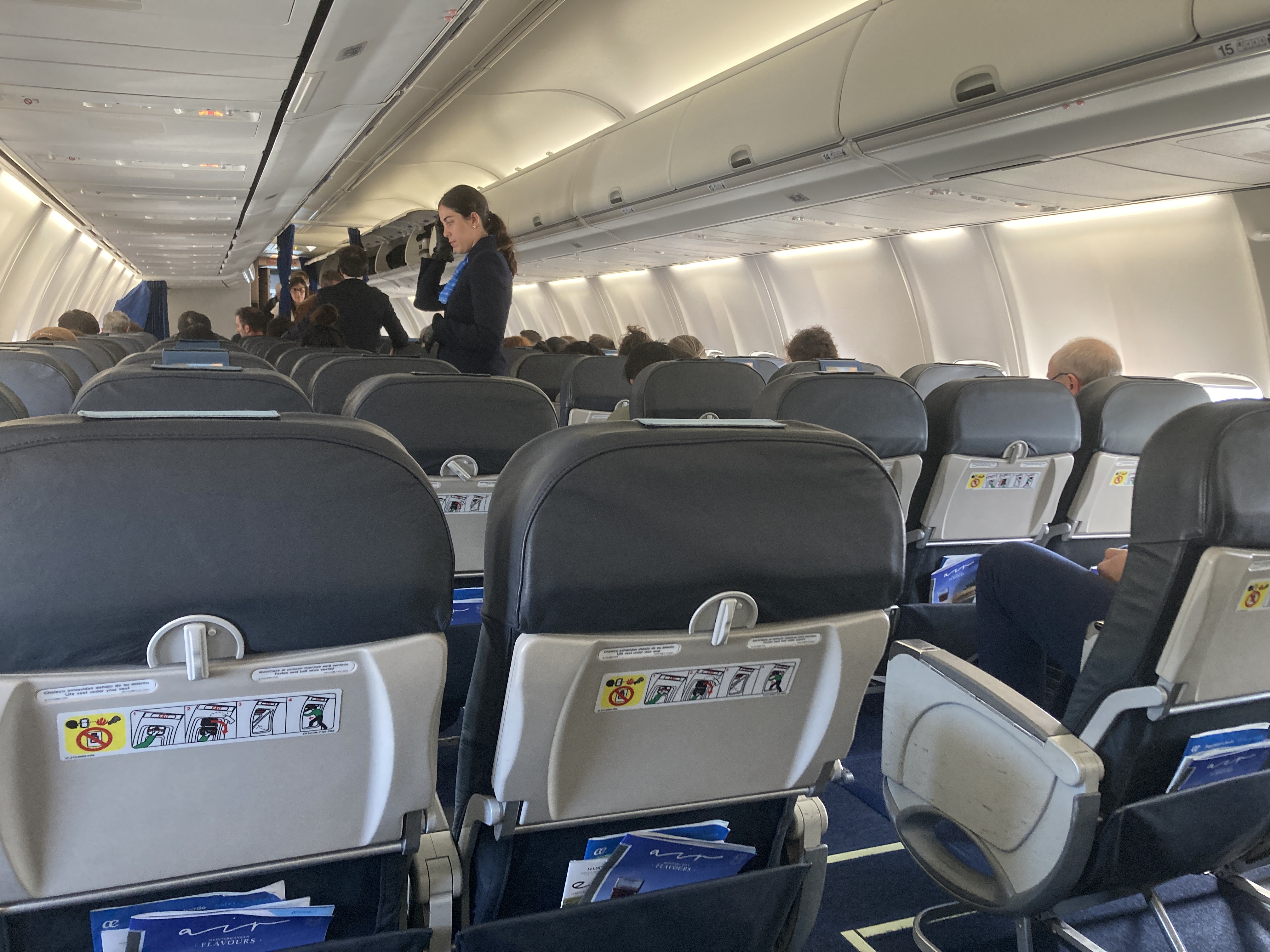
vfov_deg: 49.7
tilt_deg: -8.1
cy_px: 476
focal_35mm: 28
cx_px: 635
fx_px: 1027
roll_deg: -0.8
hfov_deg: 63.4
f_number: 1.8
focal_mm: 3.99
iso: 100
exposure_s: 1/57
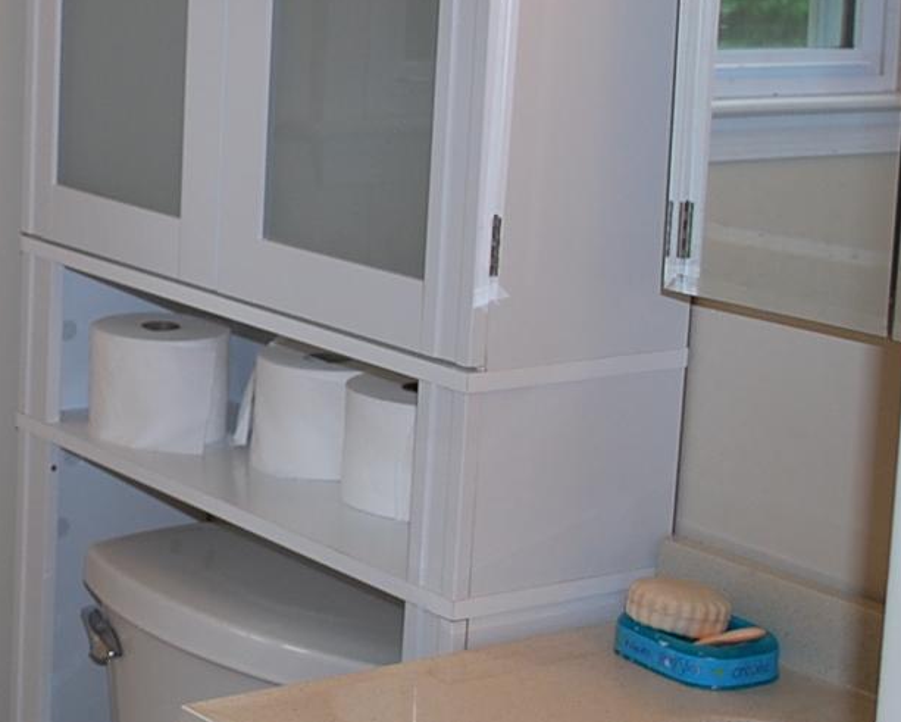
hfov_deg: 20.4
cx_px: -112
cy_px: 285
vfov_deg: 17.3
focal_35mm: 89
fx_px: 2374
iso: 200
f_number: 3.8
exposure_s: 1/60
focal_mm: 20
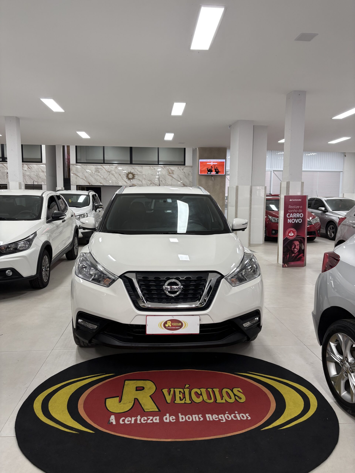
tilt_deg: -6.1
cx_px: 178
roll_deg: -0.1
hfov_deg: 53.1
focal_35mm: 26
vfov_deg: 67.3
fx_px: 356
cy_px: 236
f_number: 1.6
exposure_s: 1/60
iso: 80
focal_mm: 5.96
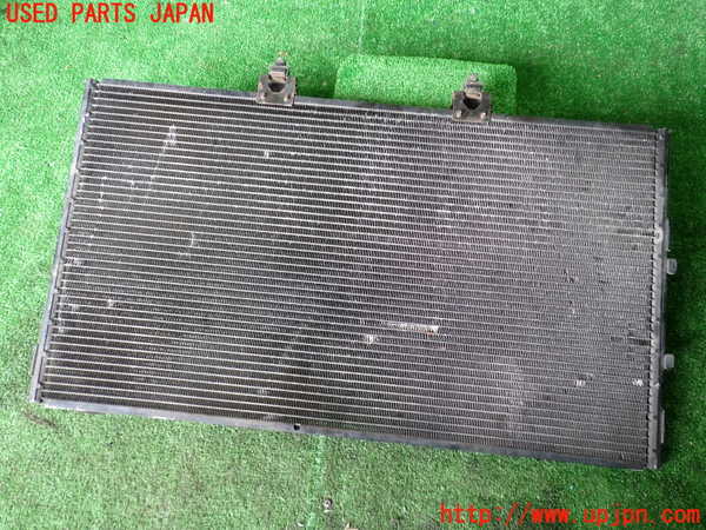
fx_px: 612
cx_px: 353
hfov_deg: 60.0
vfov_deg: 46.8
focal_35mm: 30
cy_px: 265
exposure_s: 1/50
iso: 200
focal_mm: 5.4
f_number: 2.3
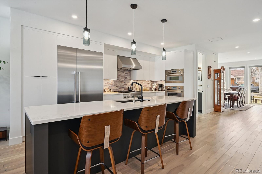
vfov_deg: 64.5
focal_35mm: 19
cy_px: 87
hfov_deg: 86.9
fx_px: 138
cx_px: 131
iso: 400
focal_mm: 19
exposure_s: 1/10
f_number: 10
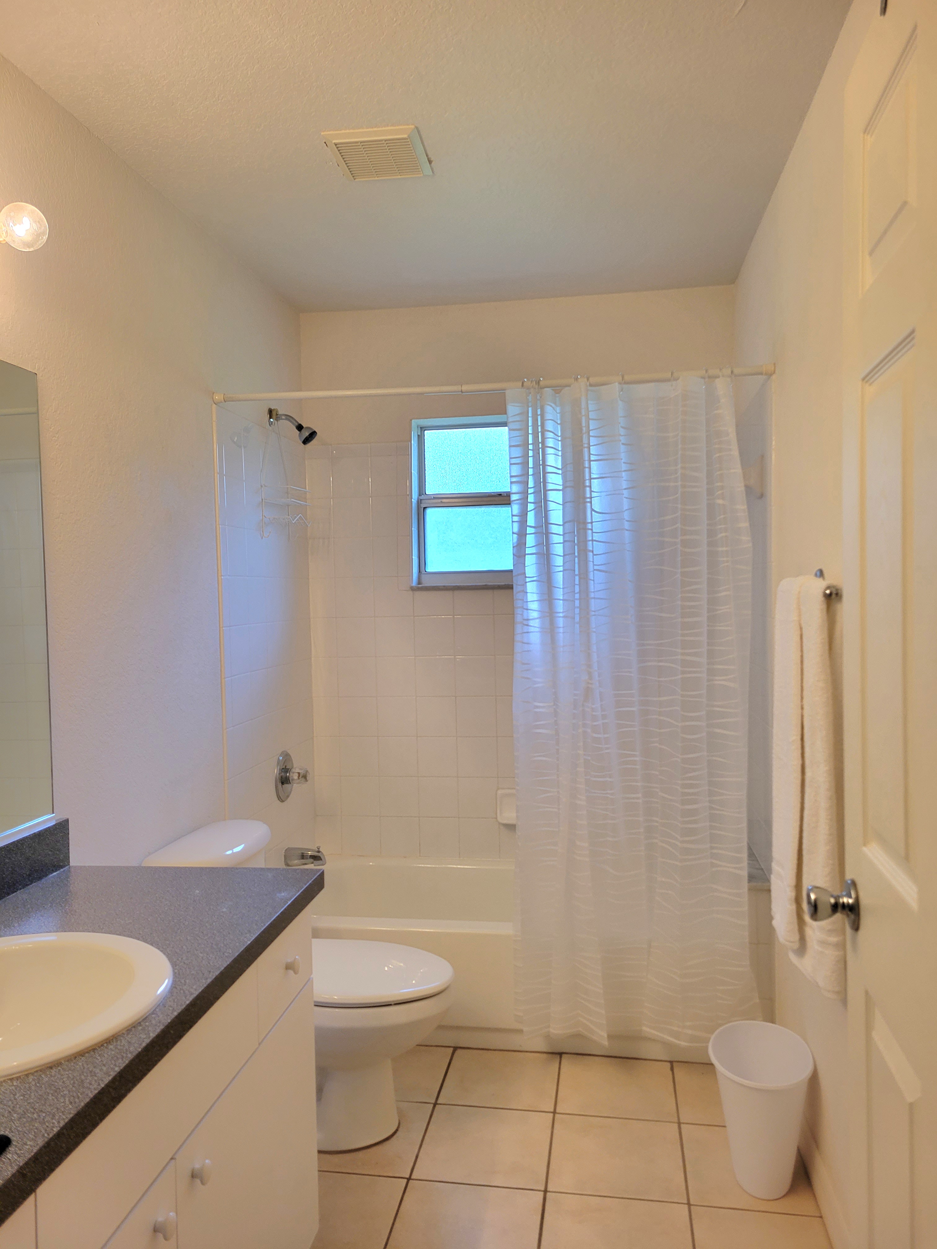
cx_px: 468
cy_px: 624
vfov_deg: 67.3
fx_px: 938
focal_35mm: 26
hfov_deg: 53.1
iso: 100
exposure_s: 1/120
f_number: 1.8
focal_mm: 5.4
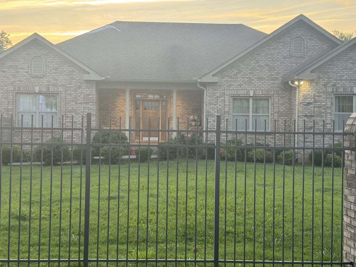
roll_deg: -0.1
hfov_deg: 39.7
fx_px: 494
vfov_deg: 30.3
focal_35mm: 48
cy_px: 134
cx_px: 178
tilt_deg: -0.4
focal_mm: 6.76
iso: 80
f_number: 1.78
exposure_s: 1/121
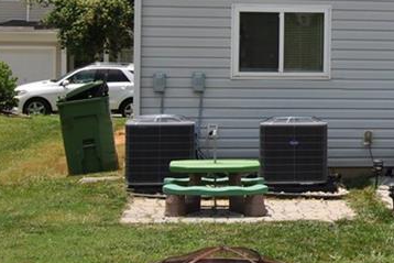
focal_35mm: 120
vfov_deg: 11.3
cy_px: 15
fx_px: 1314
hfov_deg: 16.1
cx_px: 523
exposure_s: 1/250
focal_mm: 28
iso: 100
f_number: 8
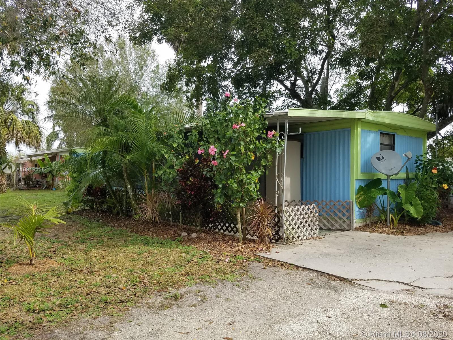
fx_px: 340
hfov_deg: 67.3
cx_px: 226
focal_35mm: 26
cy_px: 170
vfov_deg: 53.1
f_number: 1.7
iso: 50
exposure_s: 1/890
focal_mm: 4.2
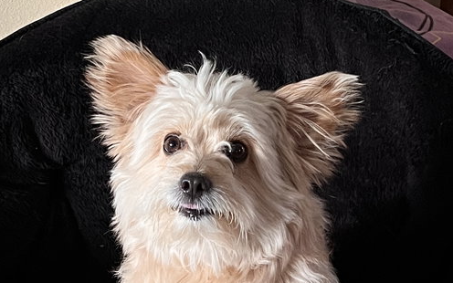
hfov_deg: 52.7
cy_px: 269
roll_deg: -1.3
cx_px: 226
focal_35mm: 37
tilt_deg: -21.3
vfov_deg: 32.3
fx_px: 457
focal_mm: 5.7
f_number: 1.5
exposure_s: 1/60
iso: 160
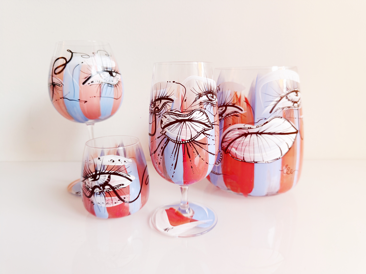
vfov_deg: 56.8
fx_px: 254
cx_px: 183
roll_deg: +0.9
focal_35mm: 24
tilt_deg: -12.3
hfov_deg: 71.6
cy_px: 137
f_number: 1.78
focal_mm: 6.76
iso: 160
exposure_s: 1/50
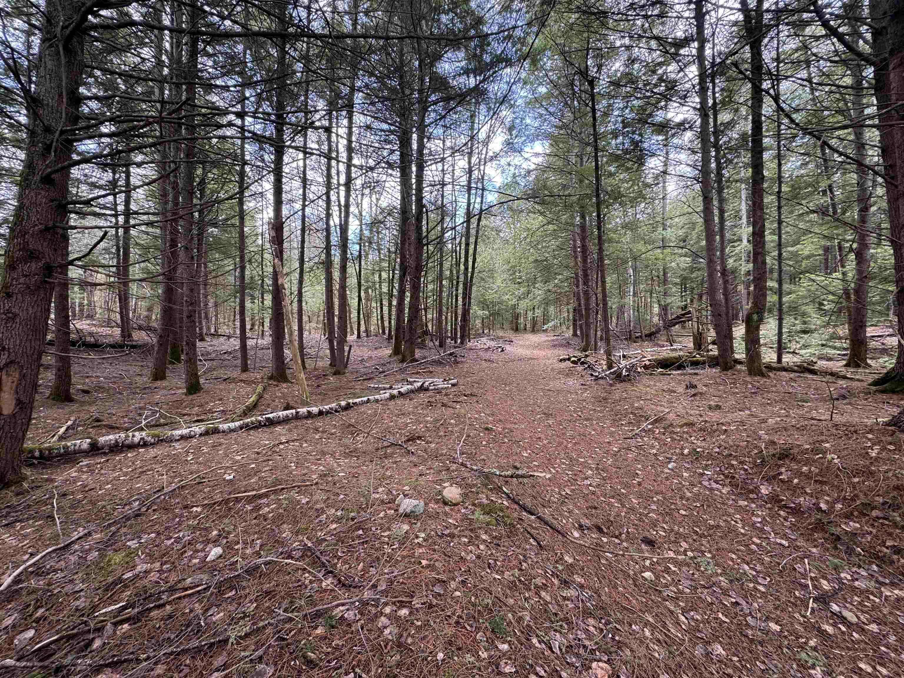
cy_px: 339
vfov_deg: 85.7
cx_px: 452
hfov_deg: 102.1
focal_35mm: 14
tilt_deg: -1.4
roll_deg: -1.8
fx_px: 366
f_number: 2.2
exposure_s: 1/99
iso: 80
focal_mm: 2.22
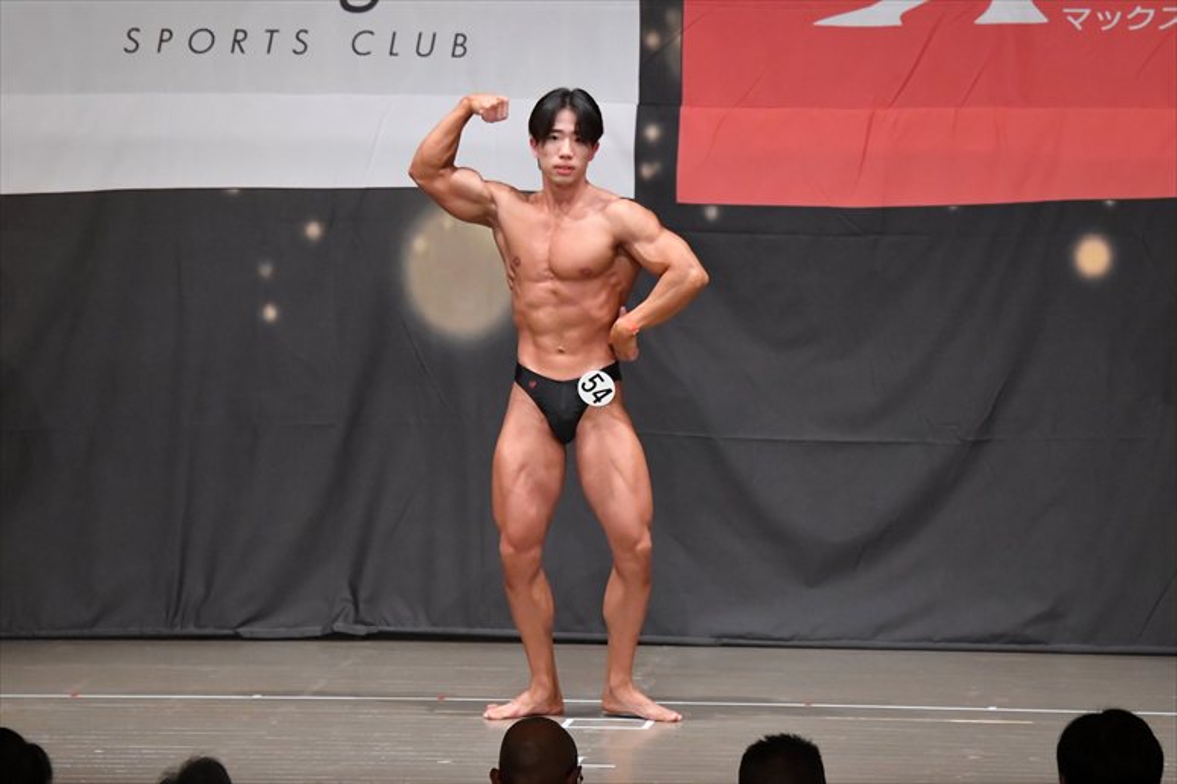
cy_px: 392
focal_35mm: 202
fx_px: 6601
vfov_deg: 6.8
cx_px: 588
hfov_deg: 10.2
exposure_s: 1/400
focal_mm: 135
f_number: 5.6
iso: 6400
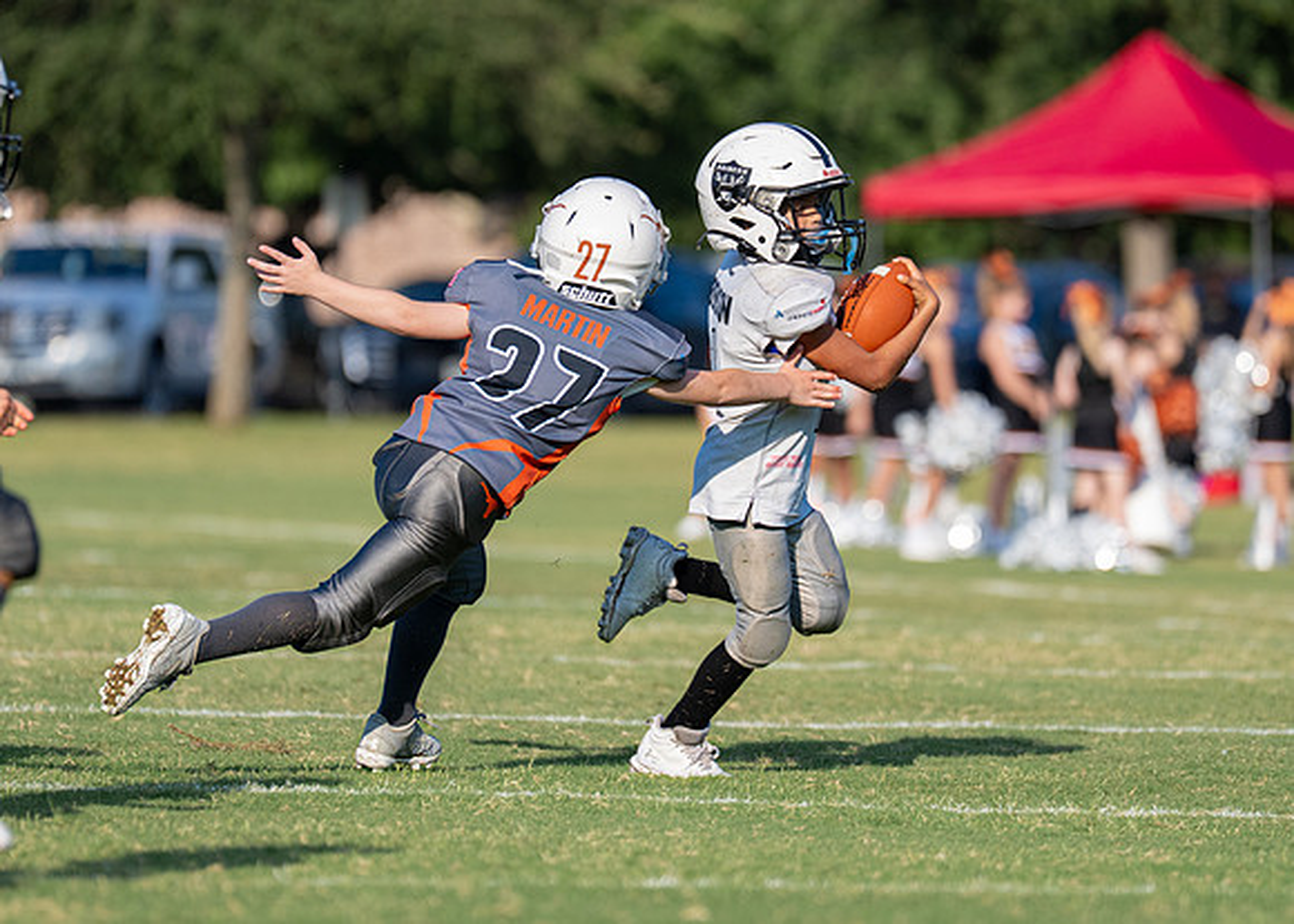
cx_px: 740
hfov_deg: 5.5
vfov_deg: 3.9
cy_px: 369
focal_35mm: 366
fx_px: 13453
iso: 250
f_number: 2.8
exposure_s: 1/3200
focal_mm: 200
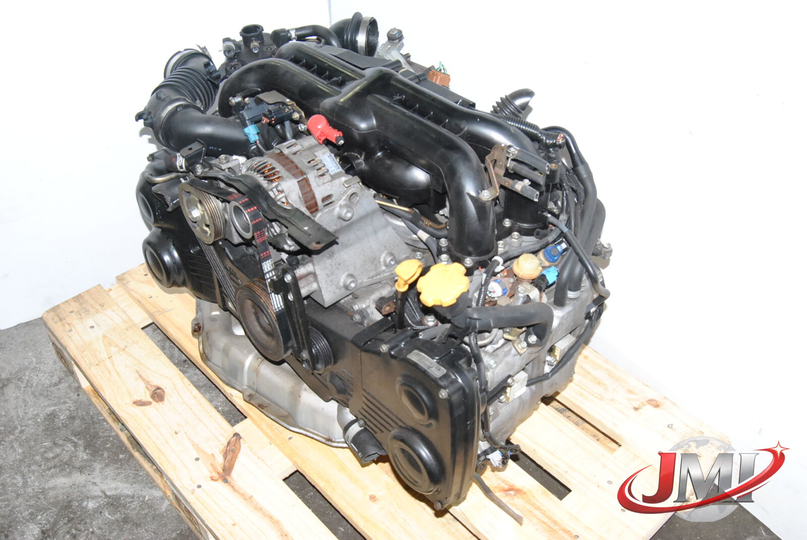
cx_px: 404
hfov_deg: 53.1
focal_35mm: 36
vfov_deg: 37.0
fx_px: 808
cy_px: 270
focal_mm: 24
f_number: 10
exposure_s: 1/200
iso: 800
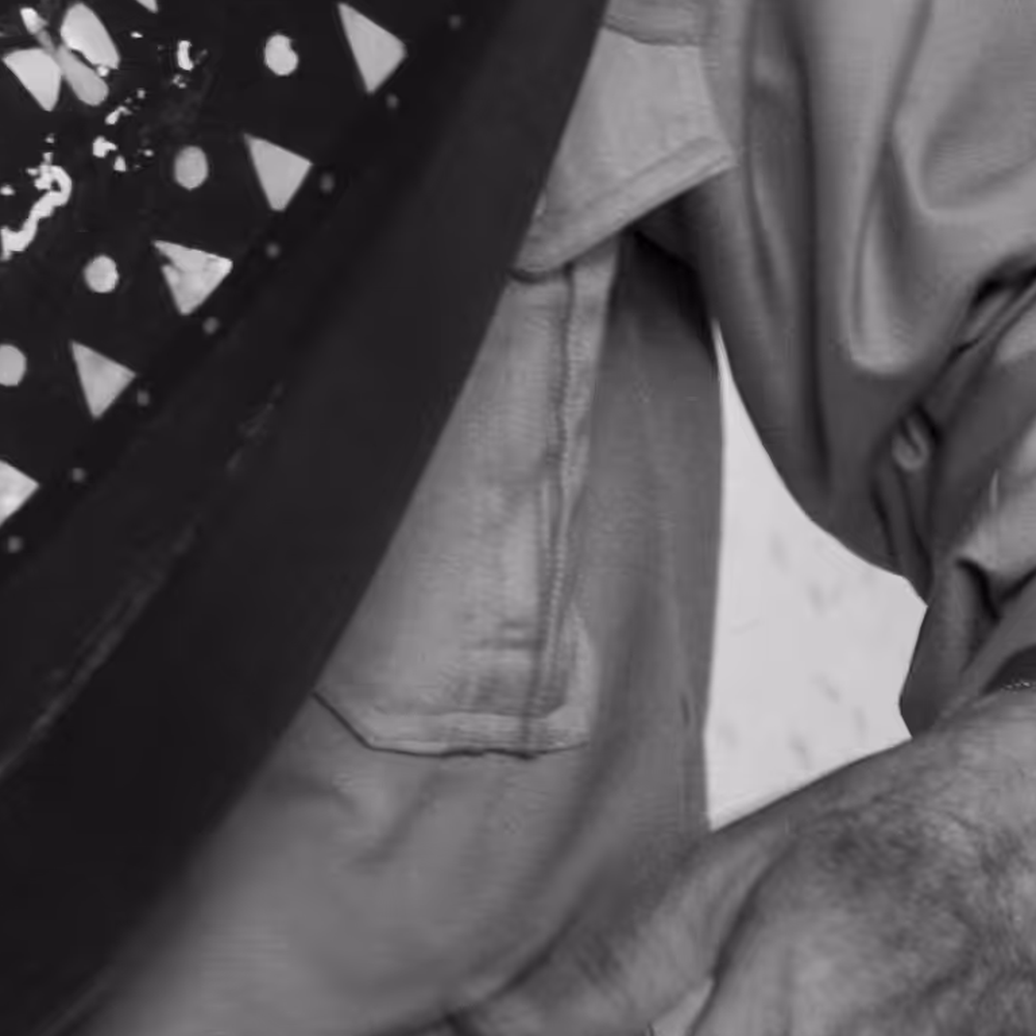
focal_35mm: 287
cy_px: -591
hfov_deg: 6.1
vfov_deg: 6.0
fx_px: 9718
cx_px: 654
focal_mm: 35.5
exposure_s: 1/15
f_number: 5
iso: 1000
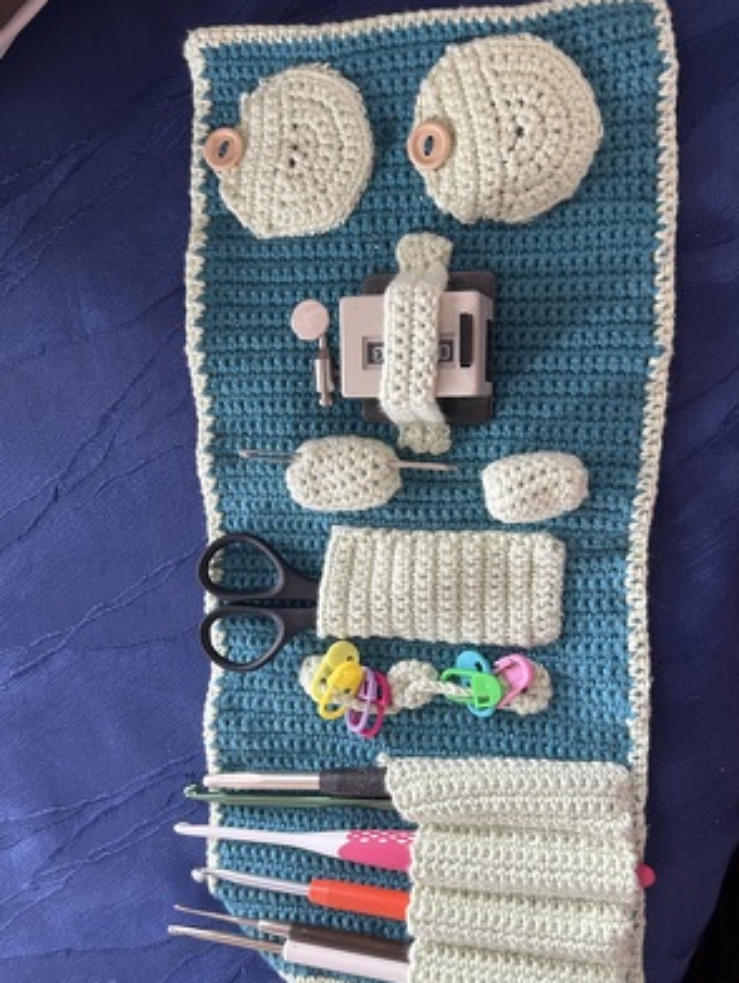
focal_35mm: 31
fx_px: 881
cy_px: 541
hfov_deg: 45.5
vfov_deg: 58.2
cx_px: 359
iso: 125
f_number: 1.5
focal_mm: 5.7
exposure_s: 1/68
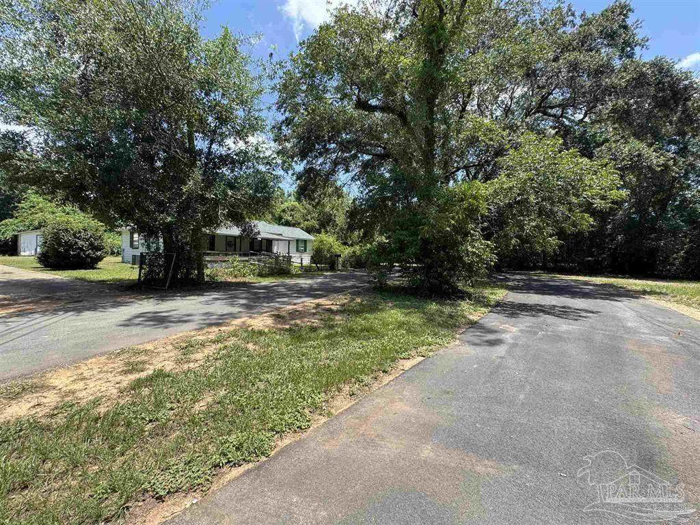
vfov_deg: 85.7
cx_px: 350
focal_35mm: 14
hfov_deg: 102.1
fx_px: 283
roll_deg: -1.5
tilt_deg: -2.2
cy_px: 262
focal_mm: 2.22
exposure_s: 1/357
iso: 40
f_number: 2.2
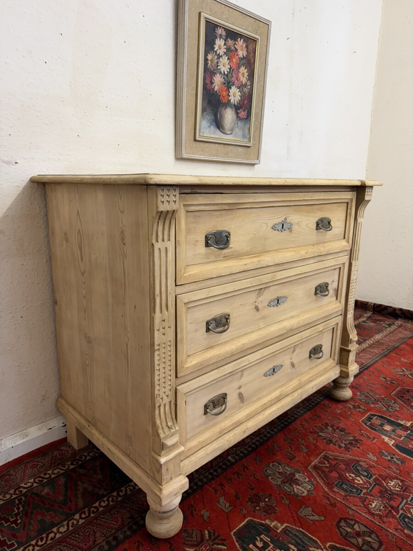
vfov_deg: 71.6
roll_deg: -0.7
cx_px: 206
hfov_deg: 56.8
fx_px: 382
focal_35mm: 24
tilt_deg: -13.3
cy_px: 276
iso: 200
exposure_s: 1/100
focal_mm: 6.76
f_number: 1.78
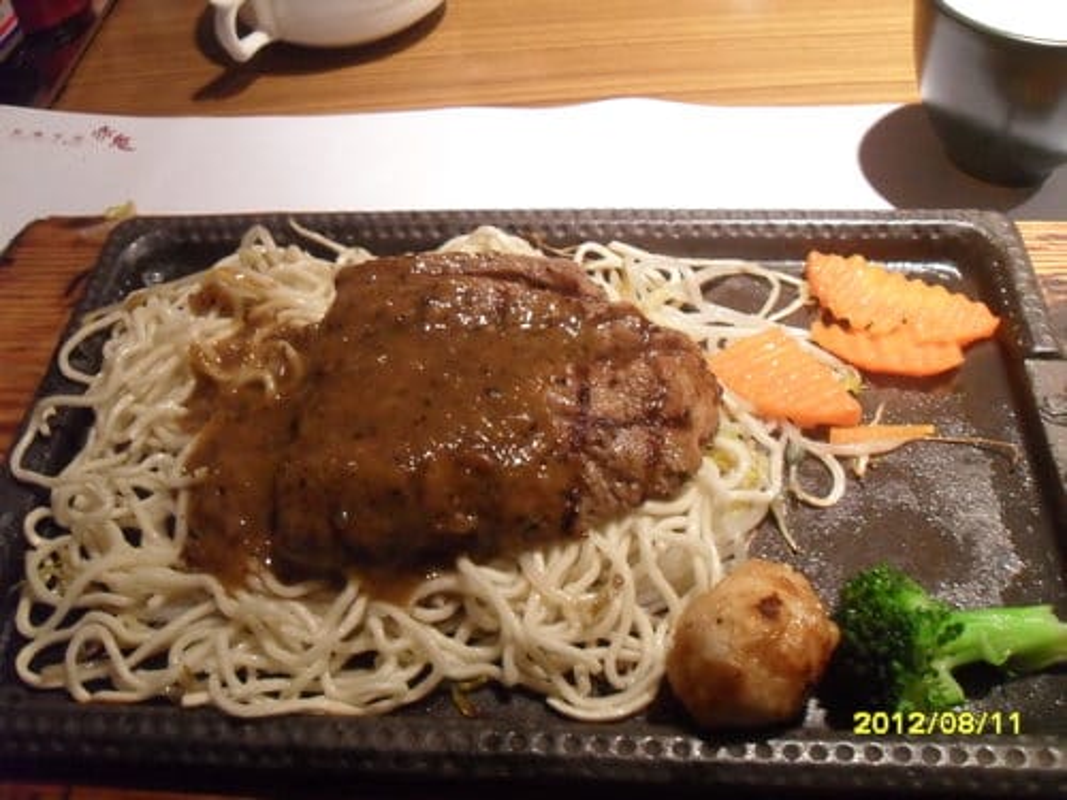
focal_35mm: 35
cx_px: 534
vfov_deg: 40.7
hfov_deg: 52.6
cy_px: 400
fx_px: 1079
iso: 320
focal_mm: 6.2
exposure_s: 1/30
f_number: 2.8
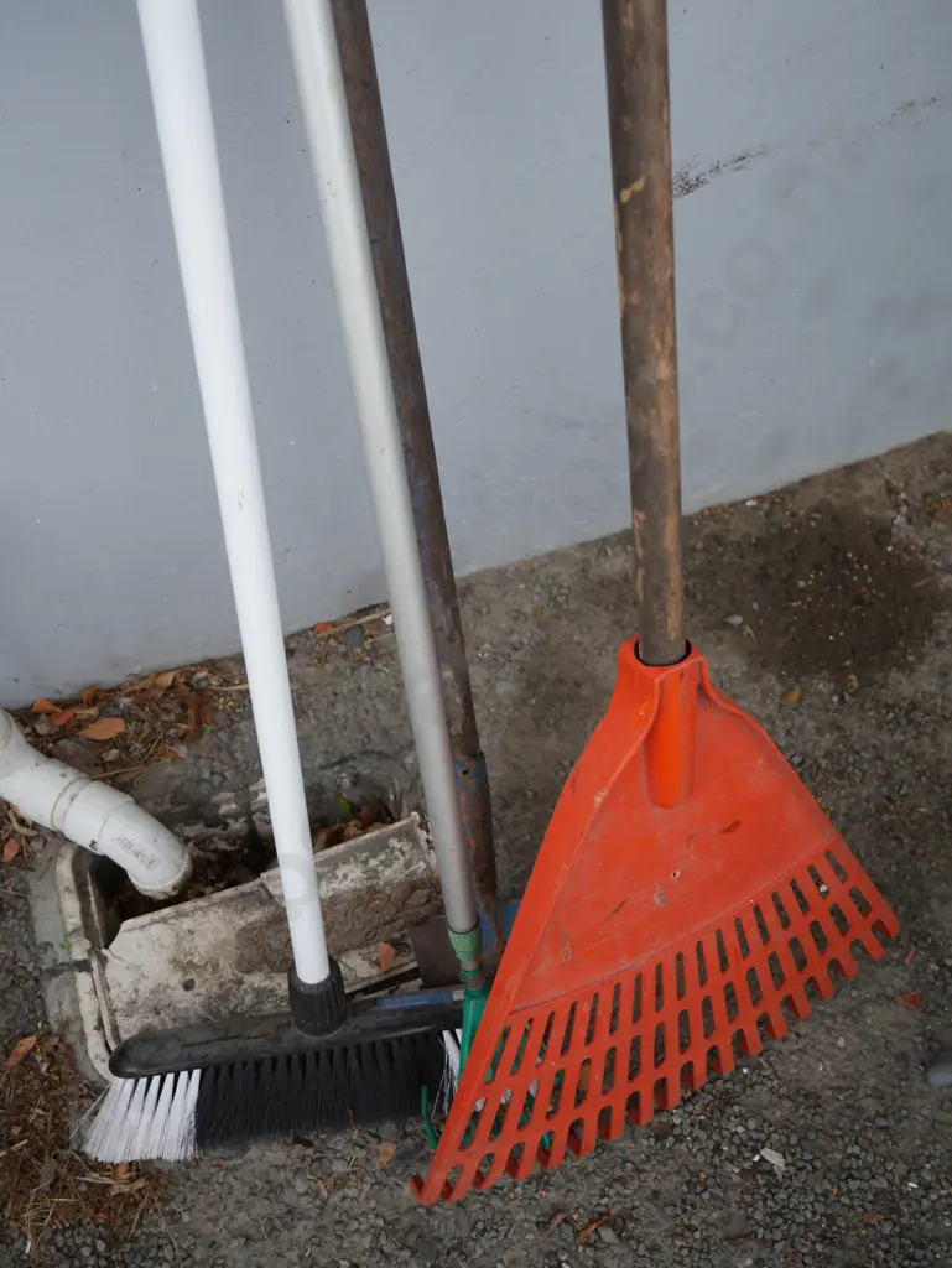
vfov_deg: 56.8
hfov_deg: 44.2
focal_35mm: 32
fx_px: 1172
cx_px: 476
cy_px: 634
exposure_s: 1/125
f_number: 3.6
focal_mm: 16
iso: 200
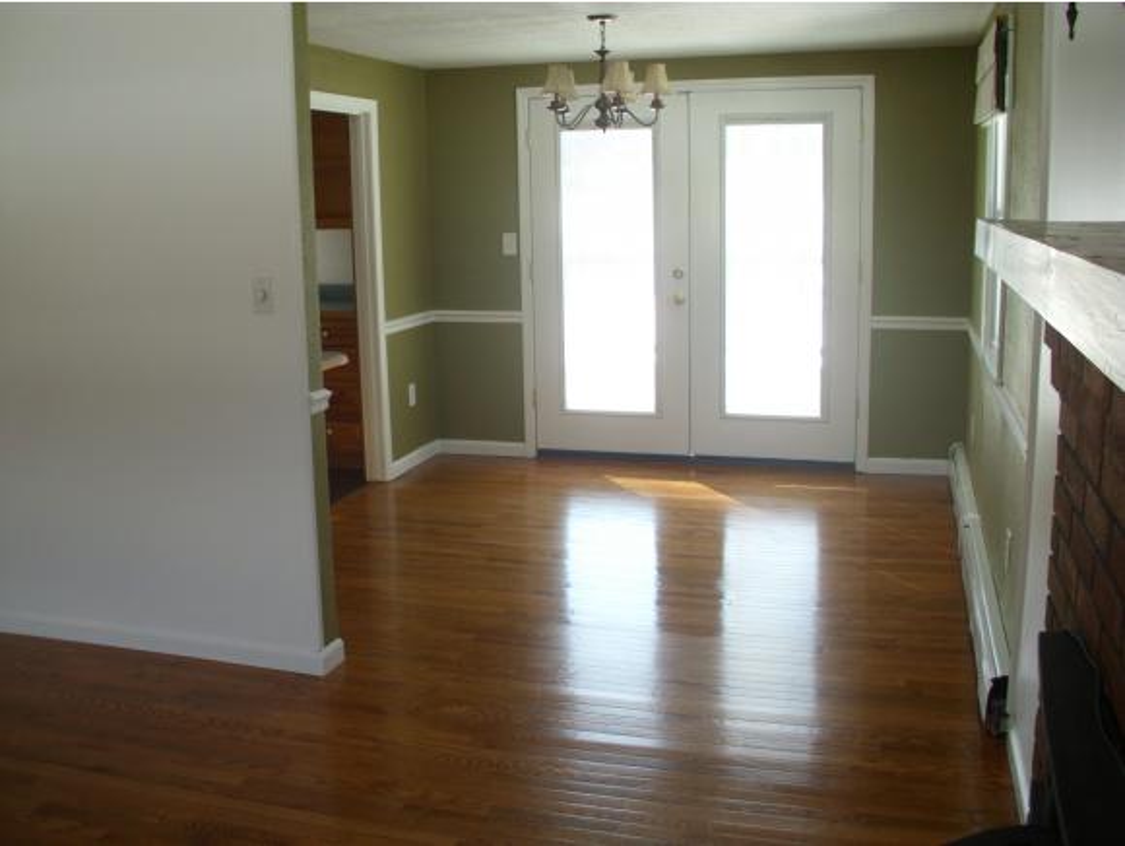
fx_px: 1236
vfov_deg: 37.8
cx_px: 562
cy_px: 423
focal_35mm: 38
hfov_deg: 48.9
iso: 100
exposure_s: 1/60
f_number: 2.9
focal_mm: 6.3
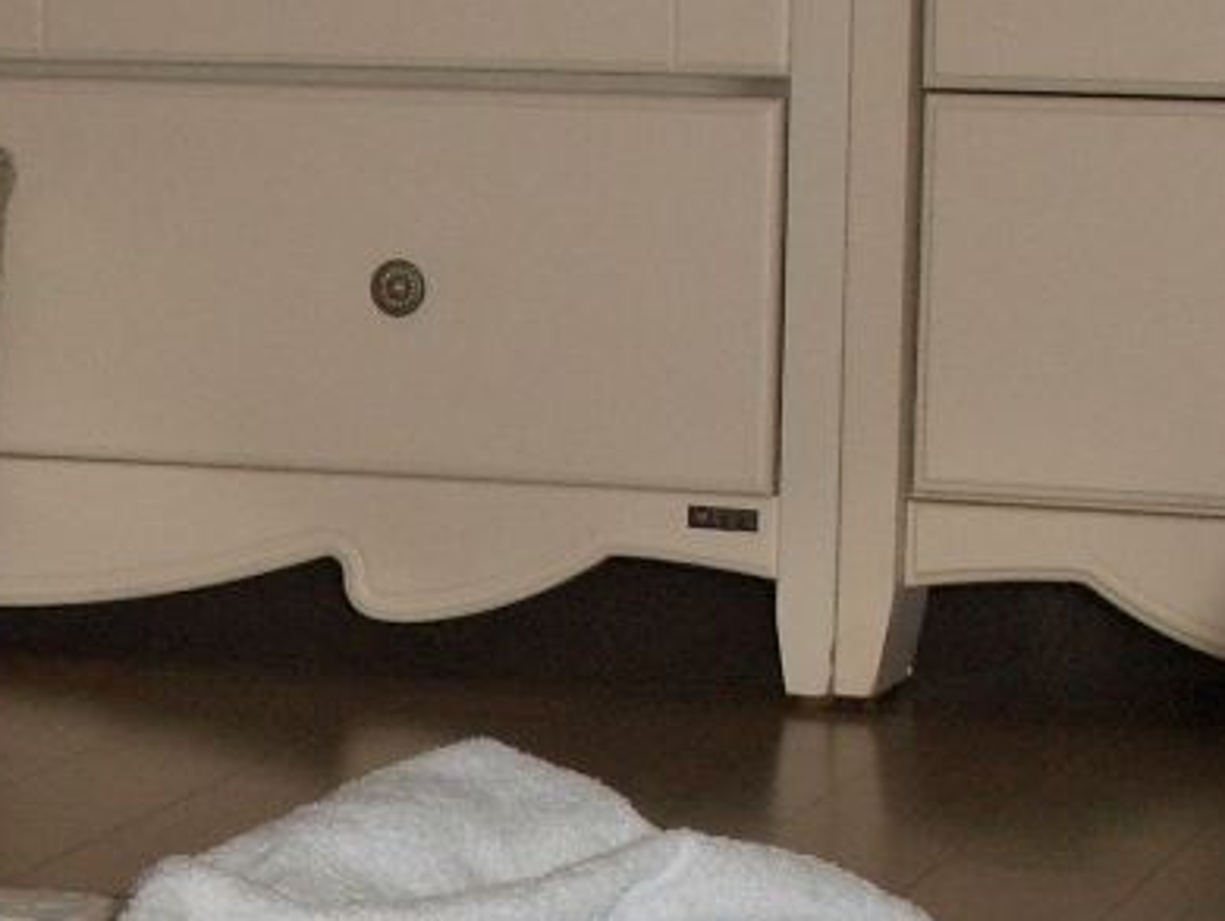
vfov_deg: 10.4
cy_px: 1053
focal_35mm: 141
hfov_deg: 13.9
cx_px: 264
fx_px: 4993
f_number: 3
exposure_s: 1/60
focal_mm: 9.2
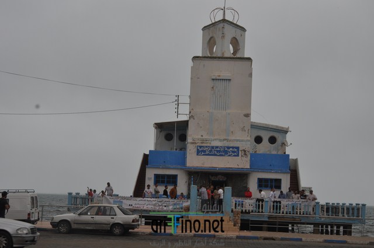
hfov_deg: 29.3
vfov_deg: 19.7
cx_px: 187
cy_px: 124
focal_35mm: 69
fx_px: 716
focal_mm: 46
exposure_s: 1/250
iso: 200
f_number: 8
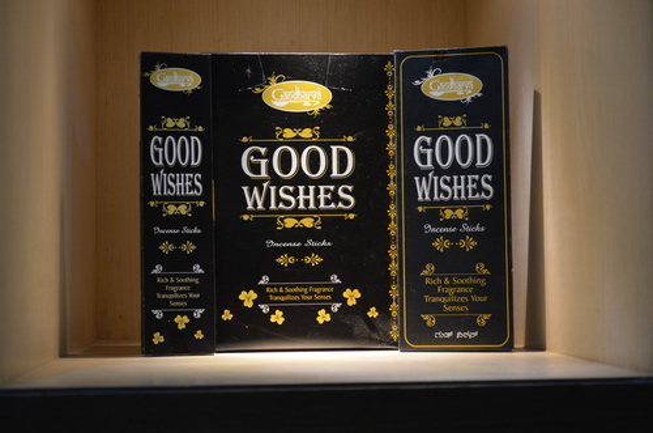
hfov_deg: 30.6
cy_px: 216
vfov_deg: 20.5
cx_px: 326
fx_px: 1195
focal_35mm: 66
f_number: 5.3
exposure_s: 1/40
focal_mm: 44
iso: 800
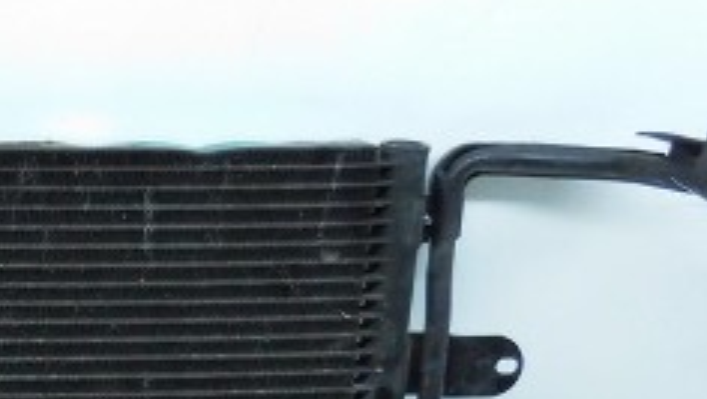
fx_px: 1388
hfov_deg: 26.0
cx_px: -108
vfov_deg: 16.2
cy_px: 321
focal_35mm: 74
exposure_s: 1/250
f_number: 3.3
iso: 640
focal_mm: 4.5
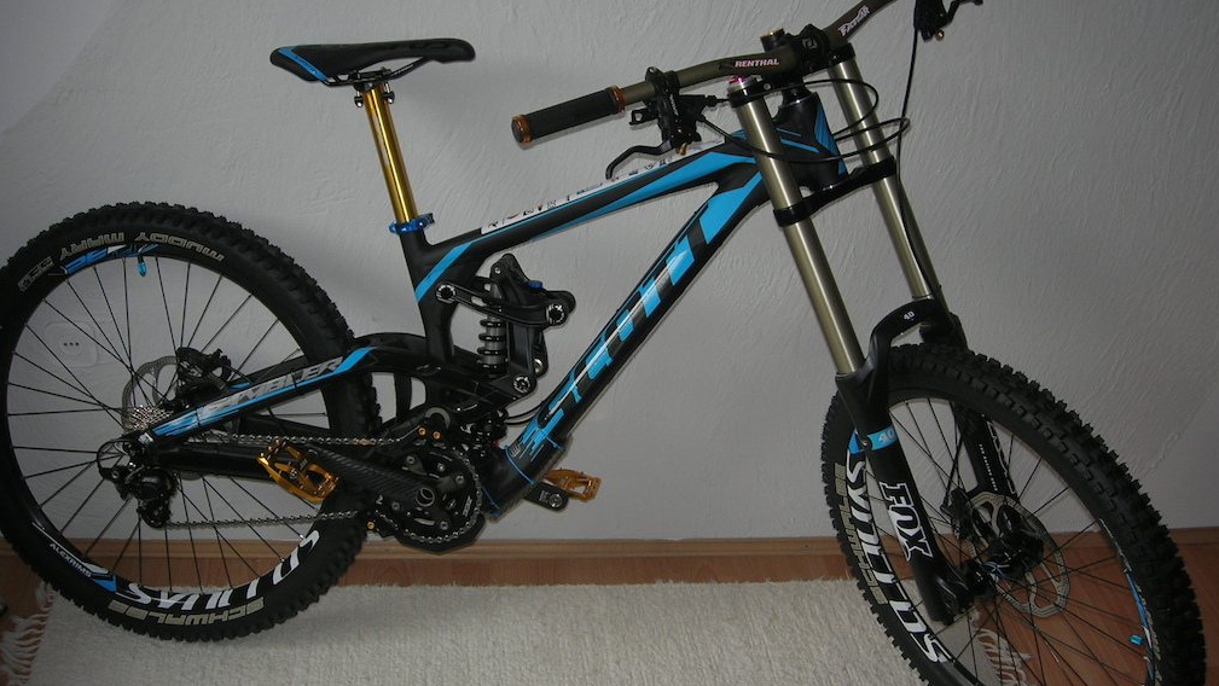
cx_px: 616
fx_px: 1358
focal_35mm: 42
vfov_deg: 28.4
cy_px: 354
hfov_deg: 48.3
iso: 64
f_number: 2.8
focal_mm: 7.8
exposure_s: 1/60.1
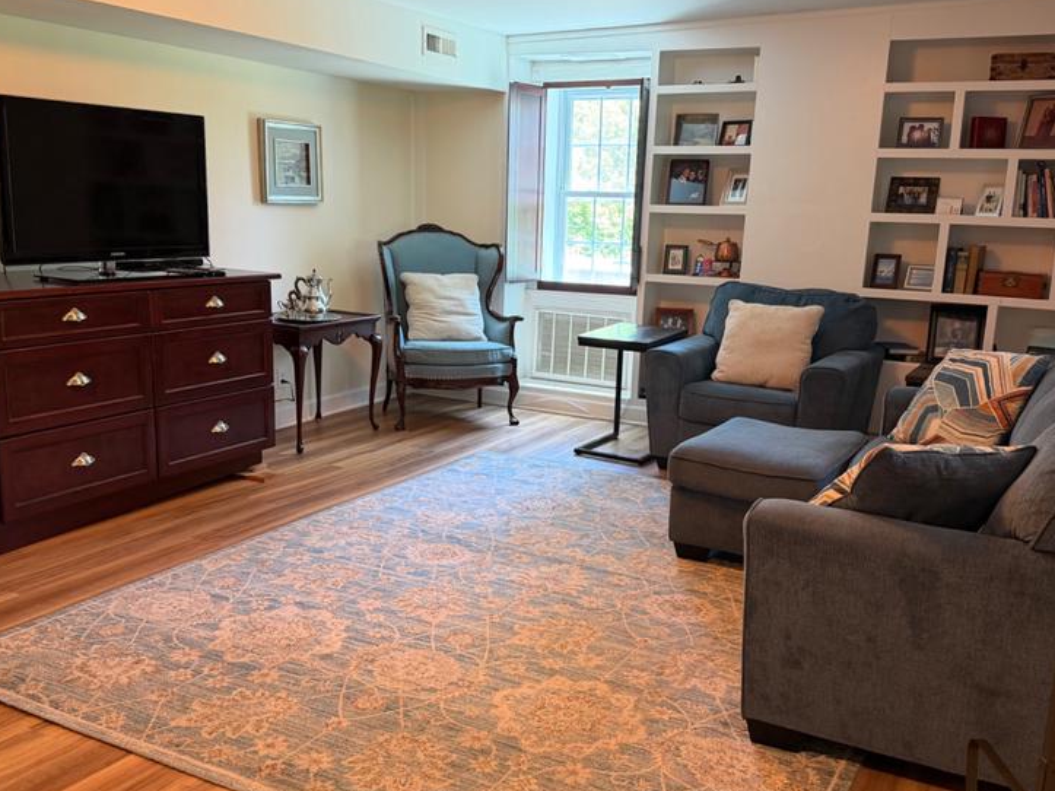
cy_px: 428
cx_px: 544
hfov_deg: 54.0
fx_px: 1036
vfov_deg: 41.7
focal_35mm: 34
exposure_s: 1/60
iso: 250
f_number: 1.78
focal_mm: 6.76
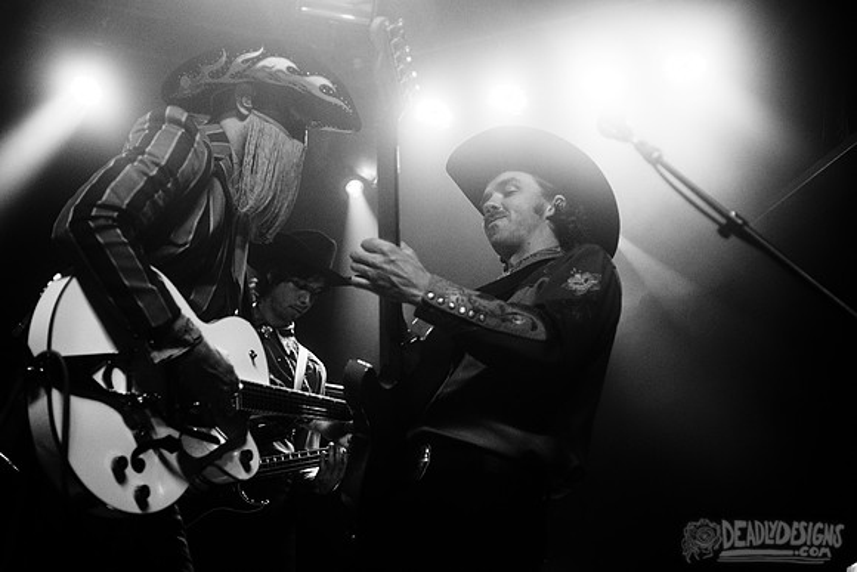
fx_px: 1143
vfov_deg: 28.1
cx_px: 428
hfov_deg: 41.1
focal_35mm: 48
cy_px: 286
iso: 3200
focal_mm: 48
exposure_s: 1/125
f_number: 3.2
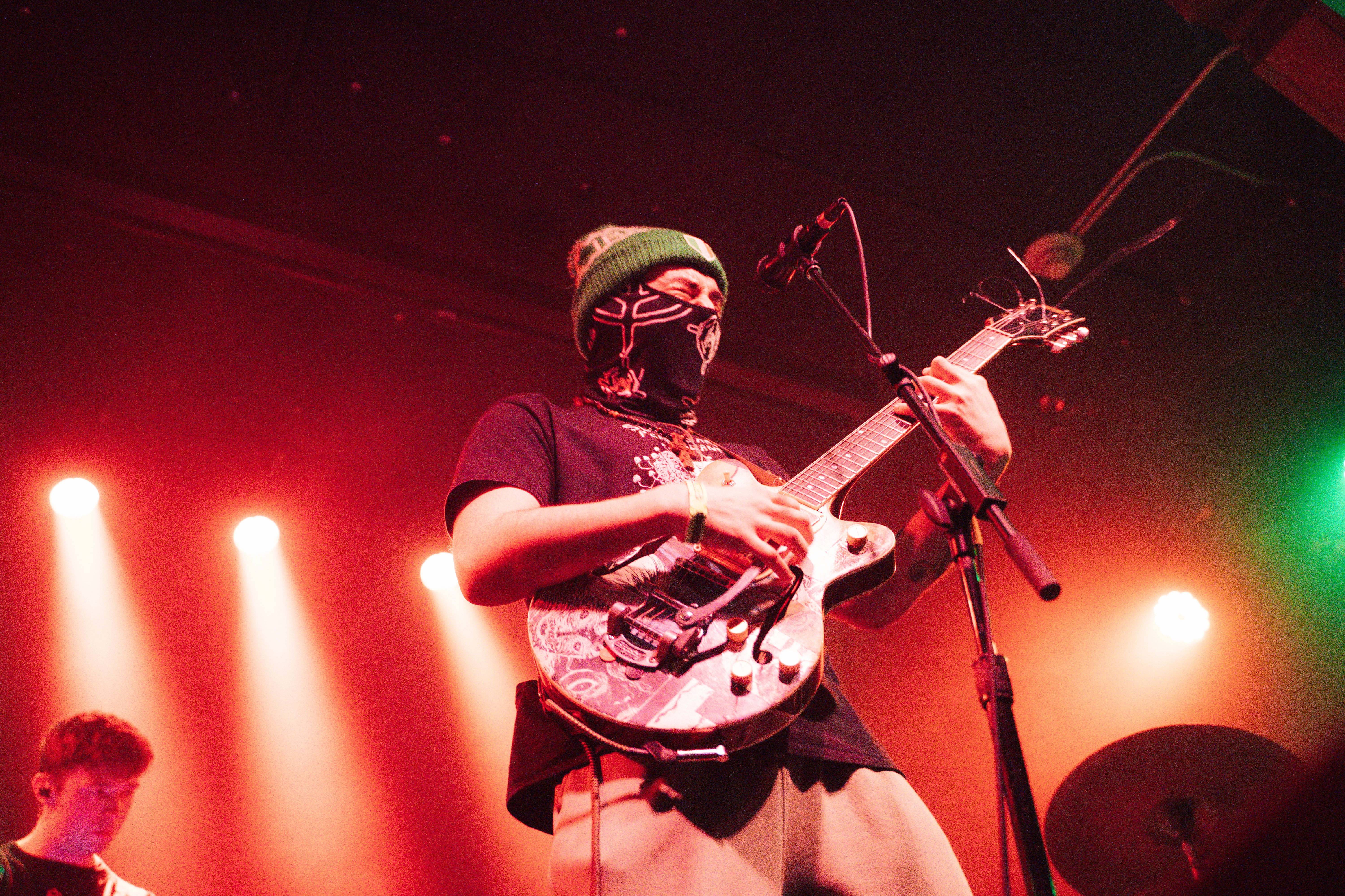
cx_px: 672
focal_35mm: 39
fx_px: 1457
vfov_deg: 34.2
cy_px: 448
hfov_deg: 49.6
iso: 12800
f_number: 2.8
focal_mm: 39
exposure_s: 1/50
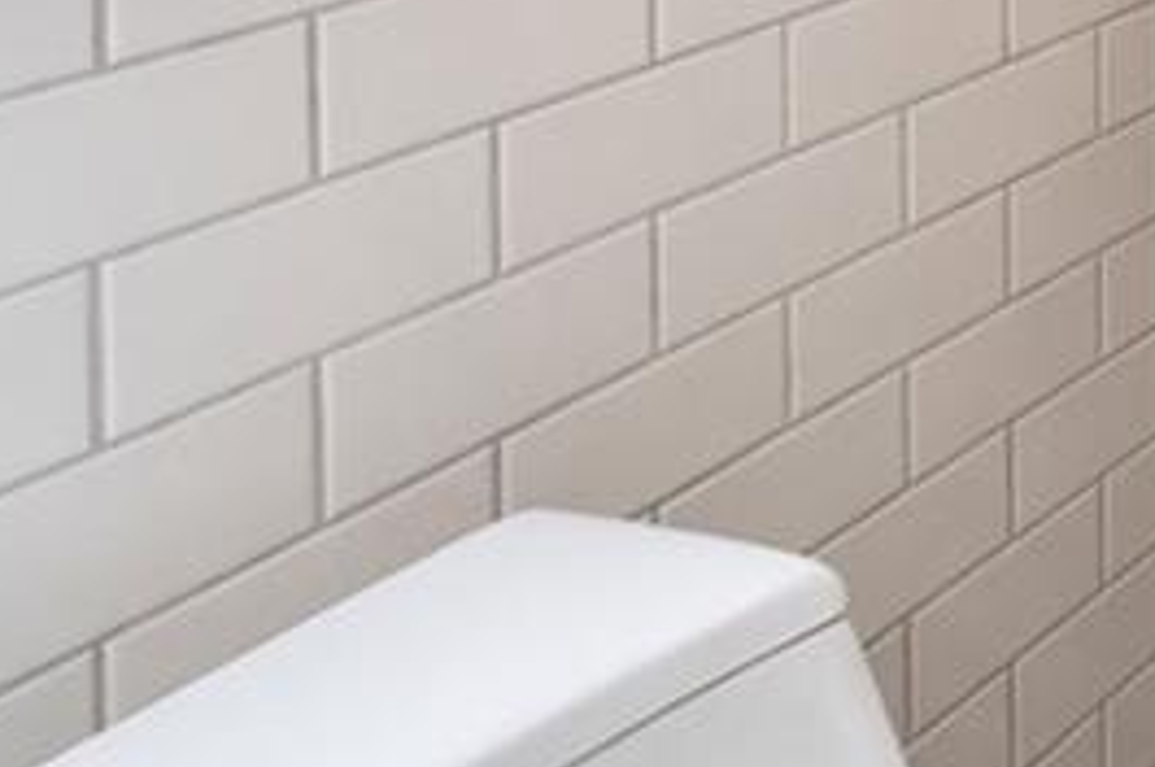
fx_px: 1859
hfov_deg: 21.5
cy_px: -606
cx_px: 2105
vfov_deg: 18.4
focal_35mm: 58
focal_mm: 10
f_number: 8
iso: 1600
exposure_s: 1/125
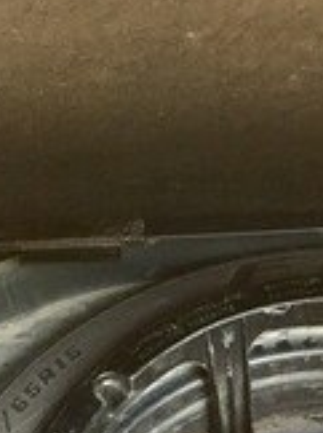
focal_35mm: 89
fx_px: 1110
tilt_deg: -61.1
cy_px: 559
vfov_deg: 20.2
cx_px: 117
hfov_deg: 16.5
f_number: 2.2
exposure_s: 1/33
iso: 100
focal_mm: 4.15
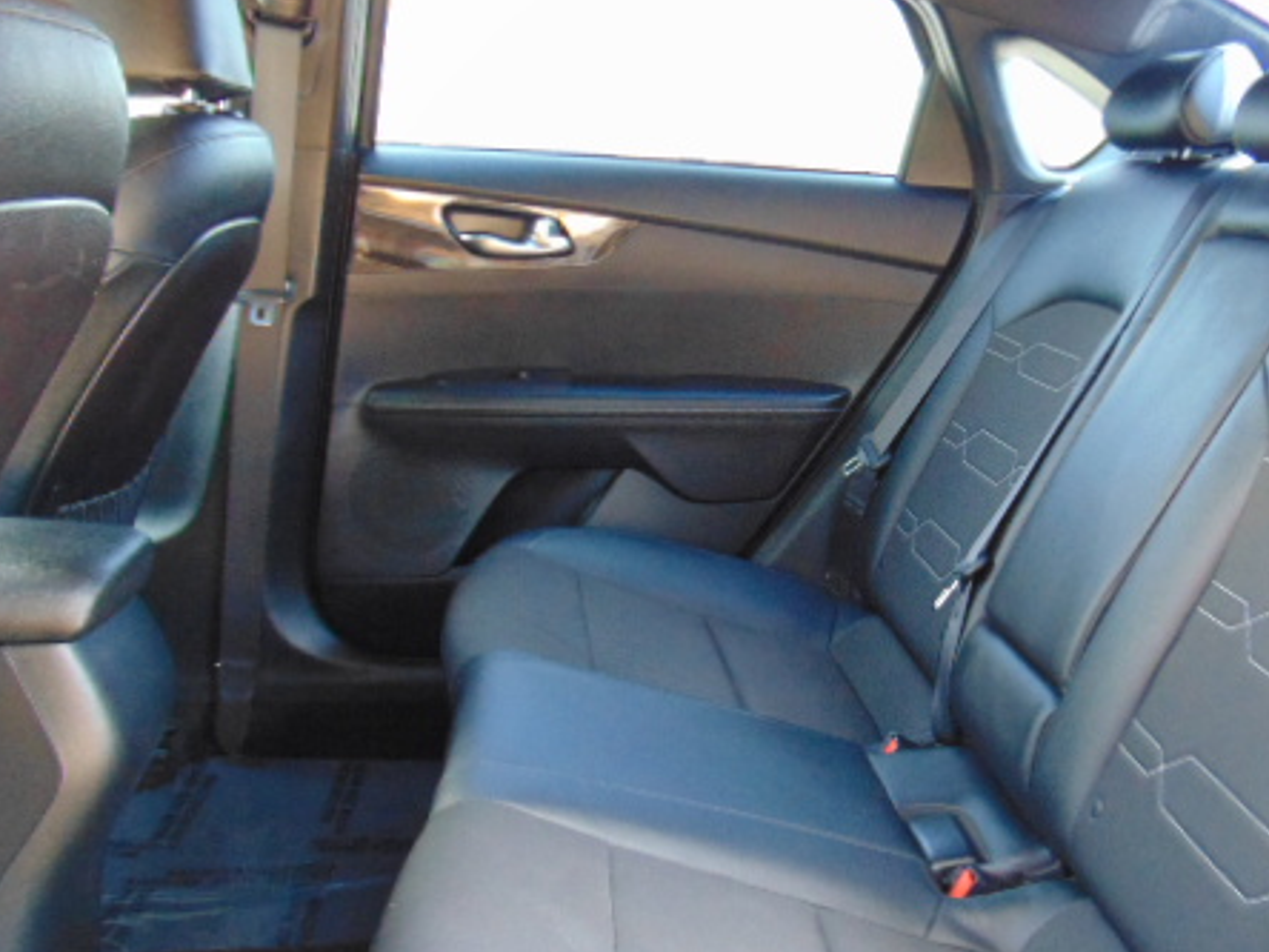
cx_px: 869
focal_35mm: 36
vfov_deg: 39.7
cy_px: 457
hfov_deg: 50.2
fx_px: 1320
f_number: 3
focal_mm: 4.5
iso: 320
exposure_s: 1/30
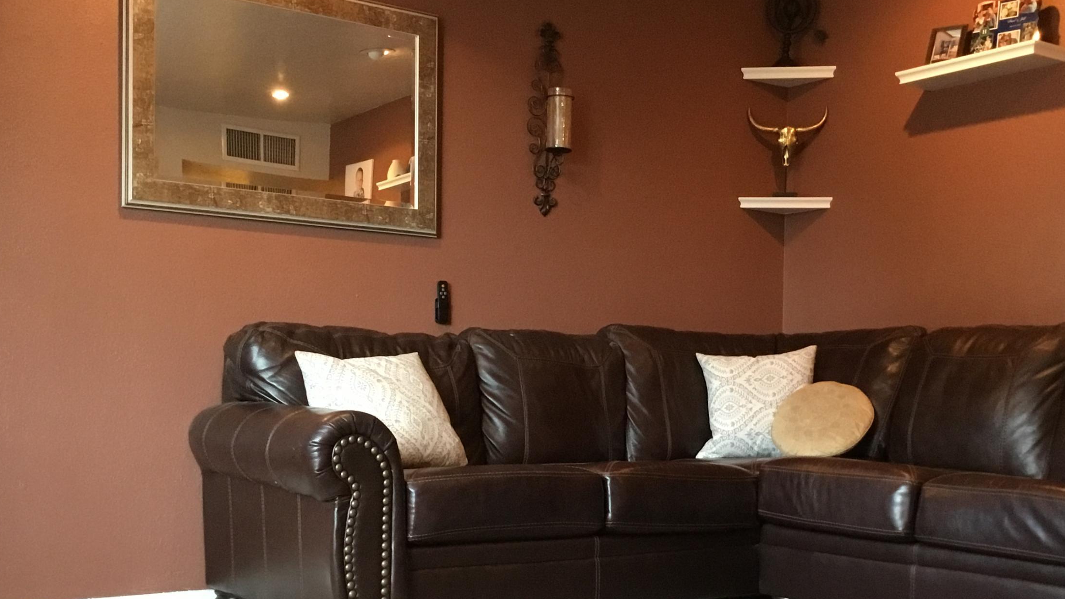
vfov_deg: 25.8
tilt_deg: -1.3
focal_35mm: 46
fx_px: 1299
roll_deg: -0.3
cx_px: 627
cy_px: 413
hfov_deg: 44.4
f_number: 2.4
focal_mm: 3.3
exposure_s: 1/20
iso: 200
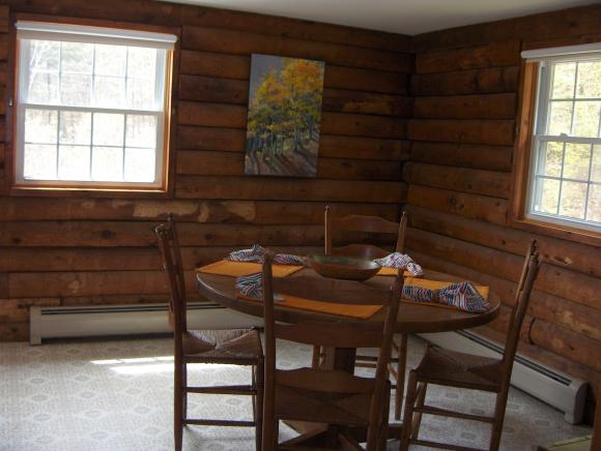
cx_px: 300
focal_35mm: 39
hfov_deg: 47.8
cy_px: 226
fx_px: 678
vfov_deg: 36.9
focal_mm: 8
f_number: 2.8
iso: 100
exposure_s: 1/60
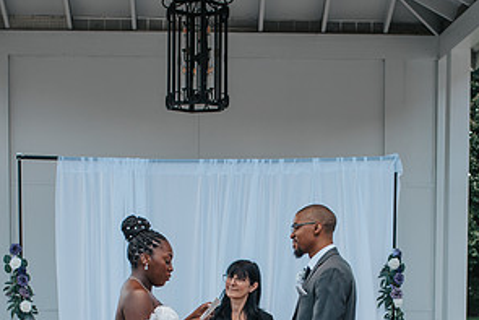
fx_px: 1078
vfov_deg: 16.3
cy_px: 362
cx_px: 240
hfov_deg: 25.0
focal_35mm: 81
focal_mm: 35
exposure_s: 1/640
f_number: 3.2
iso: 110
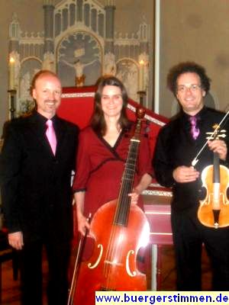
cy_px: 152
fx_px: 432
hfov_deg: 29.7
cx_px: 114
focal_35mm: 49
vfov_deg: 38.9
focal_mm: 8.7
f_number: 3.9
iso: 400
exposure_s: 1/45
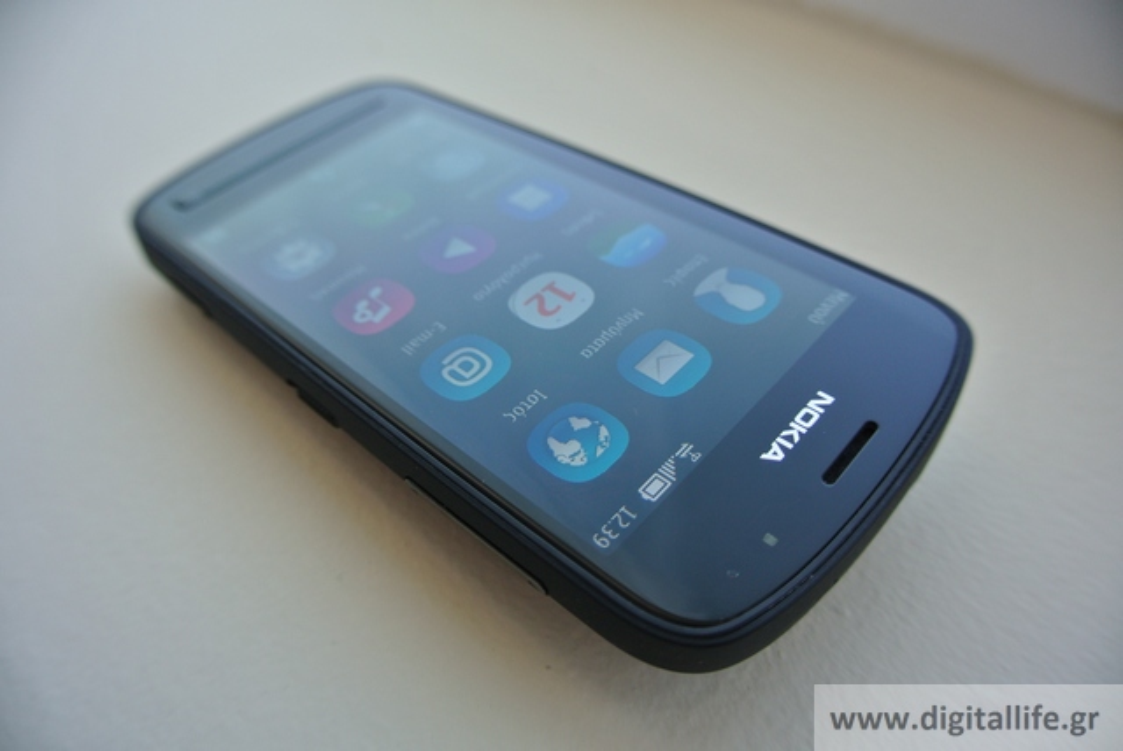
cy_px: 376
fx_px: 843
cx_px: 562
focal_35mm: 27
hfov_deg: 67.3
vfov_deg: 48.0
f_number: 3.5
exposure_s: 1/125
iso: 100
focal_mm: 10
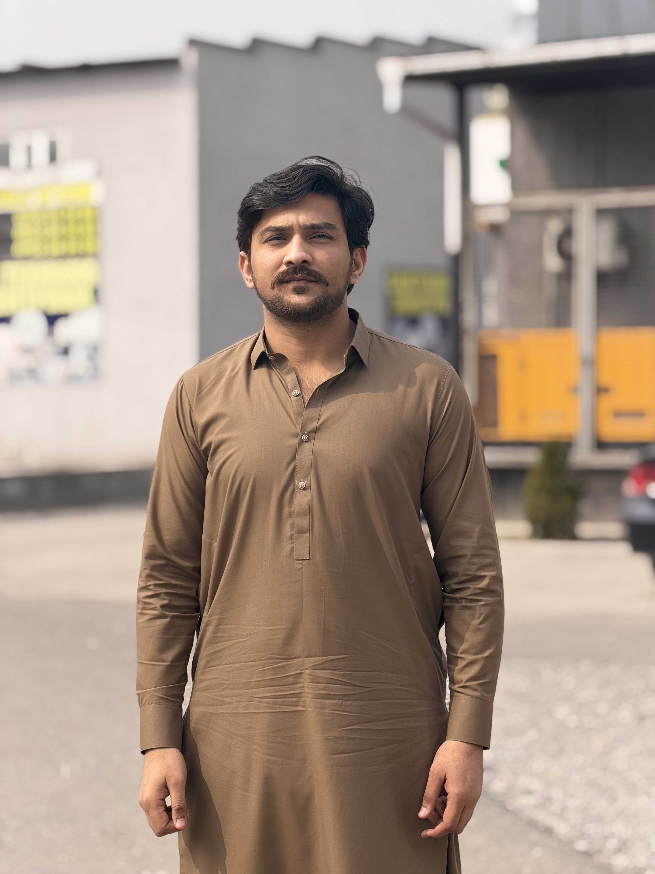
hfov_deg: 14.8
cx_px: 328
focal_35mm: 100
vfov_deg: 19.6
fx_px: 2523
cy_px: 437
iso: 32
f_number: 2.8
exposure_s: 1/638
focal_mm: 16.89
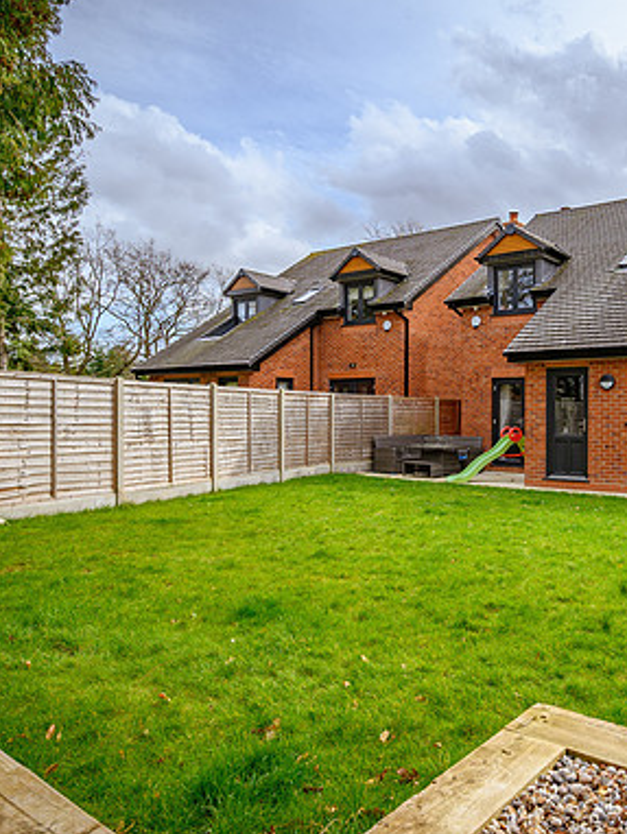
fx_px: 651
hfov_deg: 48.8
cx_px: 489
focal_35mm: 27
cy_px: 416
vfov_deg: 65.3
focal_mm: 18.5
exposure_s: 1/160
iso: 100
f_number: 8
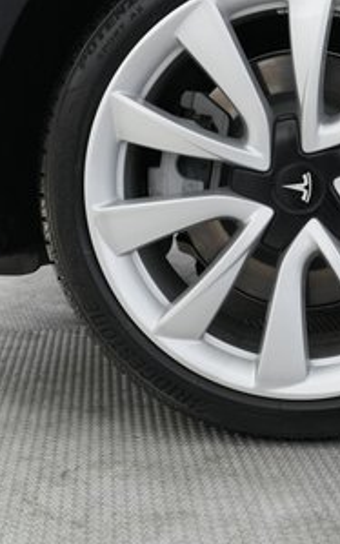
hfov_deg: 20.9
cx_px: 291
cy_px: 180
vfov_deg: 33.2
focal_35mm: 61
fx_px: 904
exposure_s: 1/160
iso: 2500
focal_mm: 28
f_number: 2.8
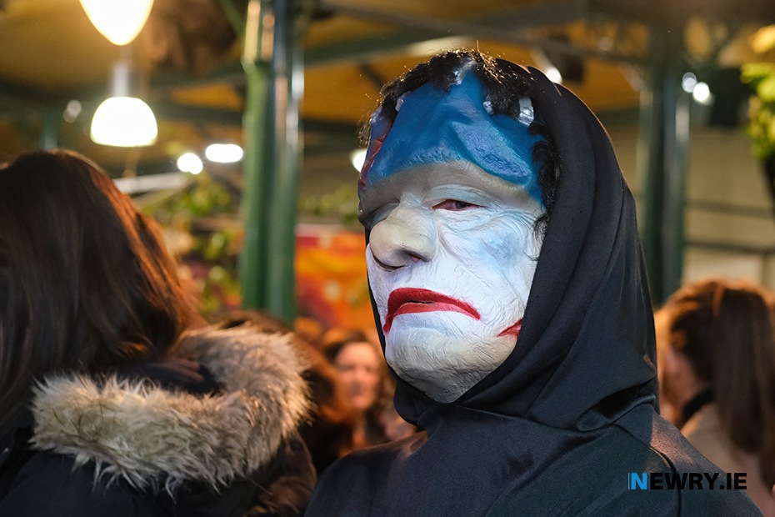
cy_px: 258
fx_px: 1141
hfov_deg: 37.5
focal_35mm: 53
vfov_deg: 25.5
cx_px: 388
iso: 3200
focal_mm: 35
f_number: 3.2
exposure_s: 1/125
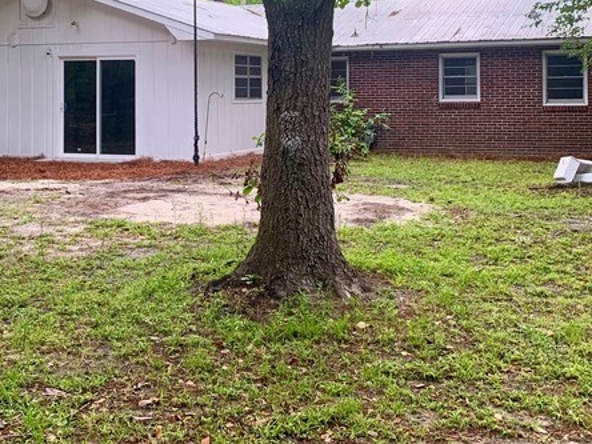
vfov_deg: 24.1
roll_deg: +0.8
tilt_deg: +0.3
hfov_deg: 32.1
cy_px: 103
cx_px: 228
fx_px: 1026
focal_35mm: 60
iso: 25
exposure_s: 1/121
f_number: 1.8
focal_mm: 4.25
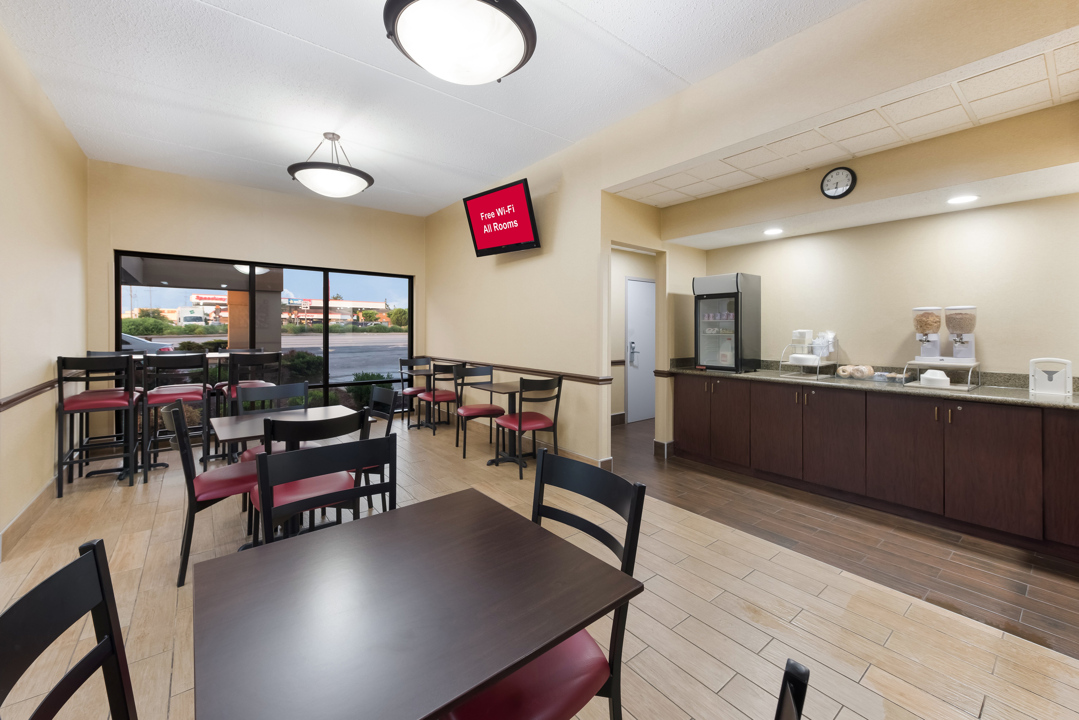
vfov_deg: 81.2
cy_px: 360
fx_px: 420
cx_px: 540
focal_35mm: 14
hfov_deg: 104.3
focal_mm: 14
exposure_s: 2
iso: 400
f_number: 8
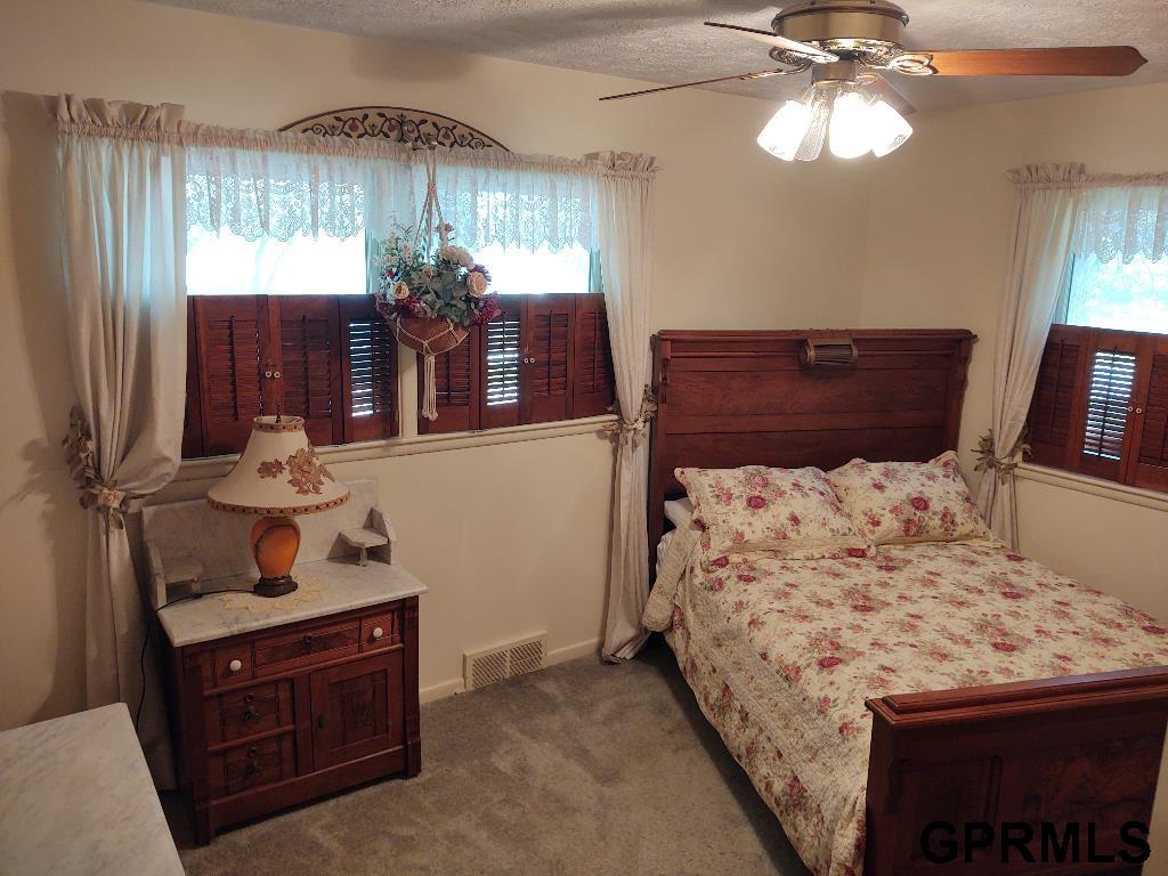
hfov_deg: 65.3
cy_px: 438
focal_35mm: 27
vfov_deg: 51.4
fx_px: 911
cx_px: 584
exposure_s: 1/50
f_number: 1.7
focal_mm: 4.75
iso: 141
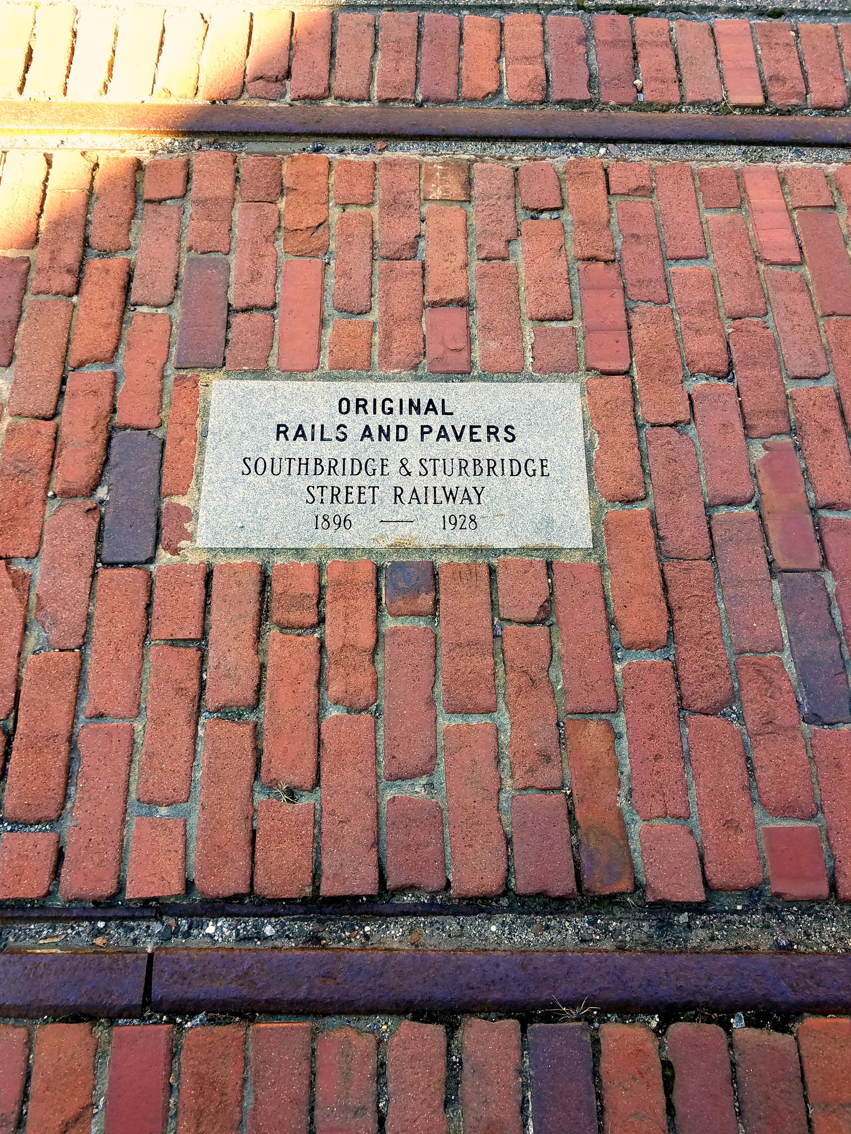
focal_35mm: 26
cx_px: 426
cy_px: 567
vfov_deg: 67.3
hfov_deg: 53.1
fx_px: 852
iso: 50
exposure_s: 1/363
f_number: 1.7
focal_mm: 4.2
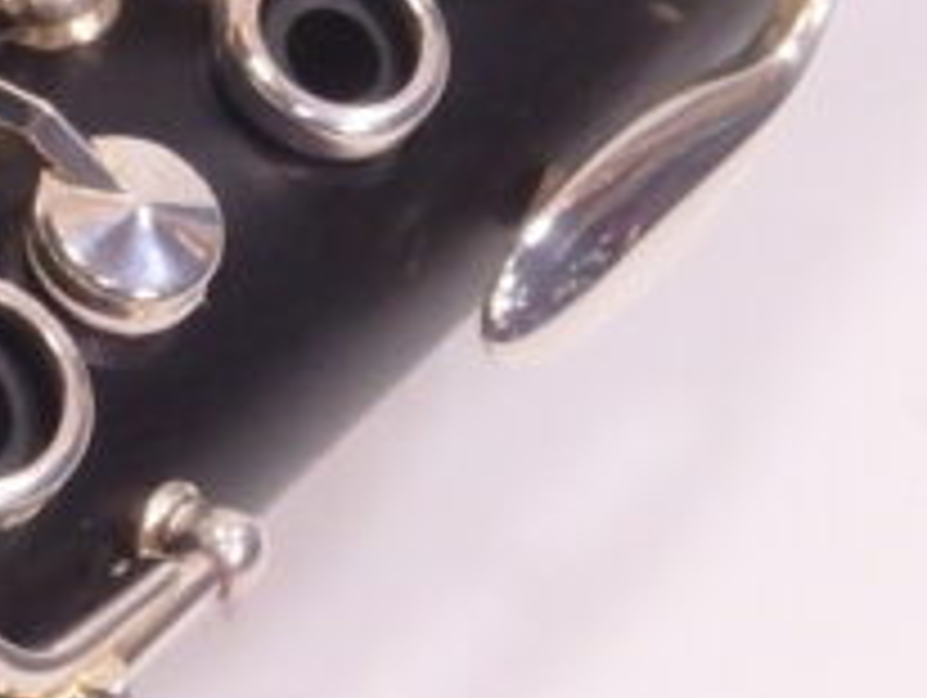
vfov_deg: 3.8
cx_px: 72
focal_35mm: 395
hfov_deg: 5.0
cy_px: 297
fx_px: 10590
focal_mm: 19
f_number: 5
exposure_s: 1/60
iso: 800
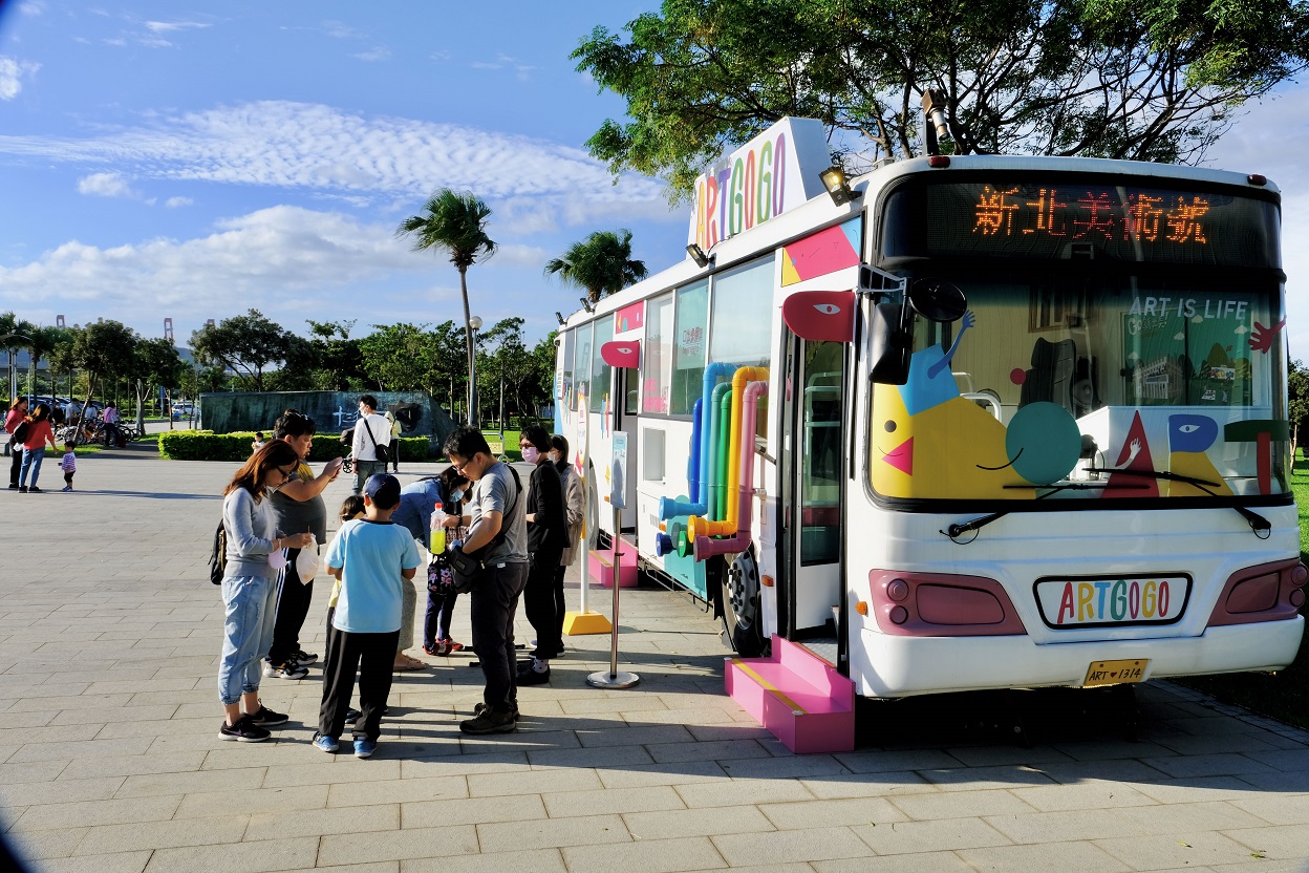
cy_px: 436
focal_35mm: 28
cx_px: 654
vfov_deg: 46.4
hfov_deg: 65.5
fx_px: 1018
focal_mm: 18.4
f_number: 16
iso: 200
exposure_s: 1/125
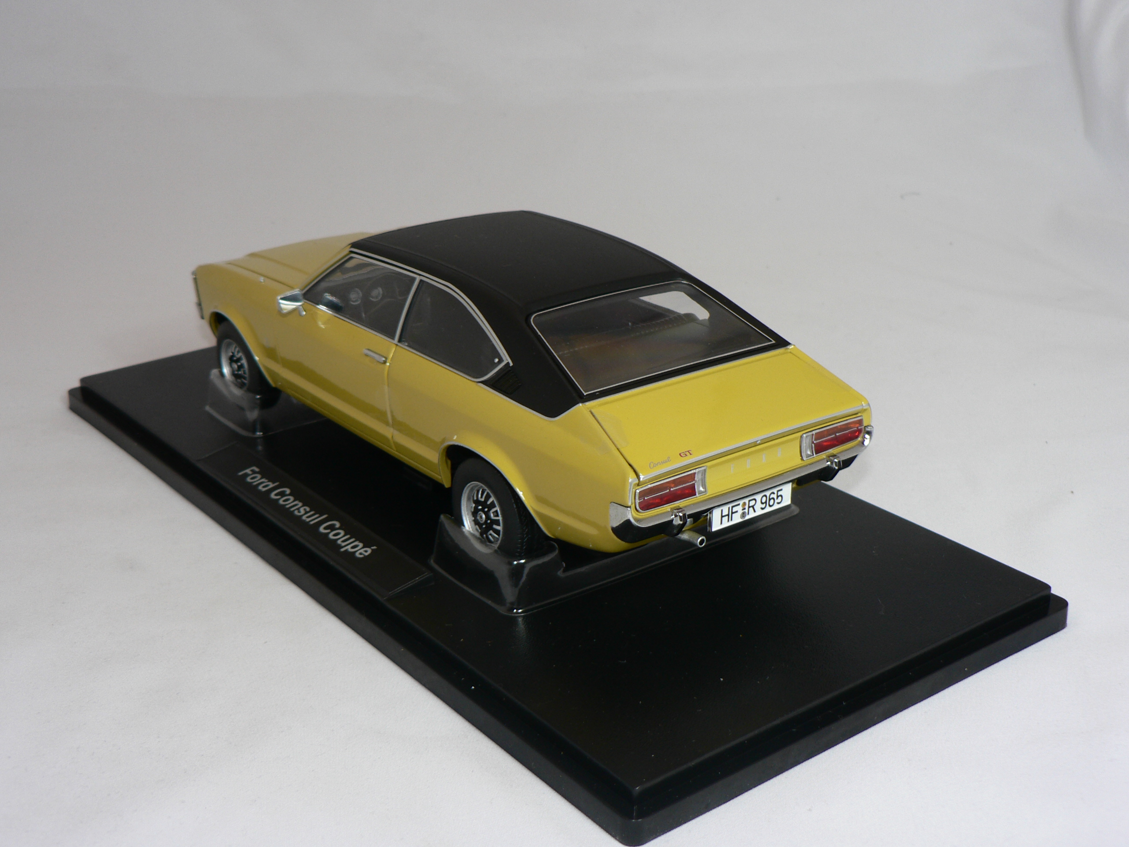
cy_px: 424
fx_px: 1533
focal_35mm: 47
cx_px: 564
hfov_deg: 40.4
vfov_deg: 30.9
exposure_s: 1/60
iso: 80
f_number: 2.8
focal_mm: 7.8
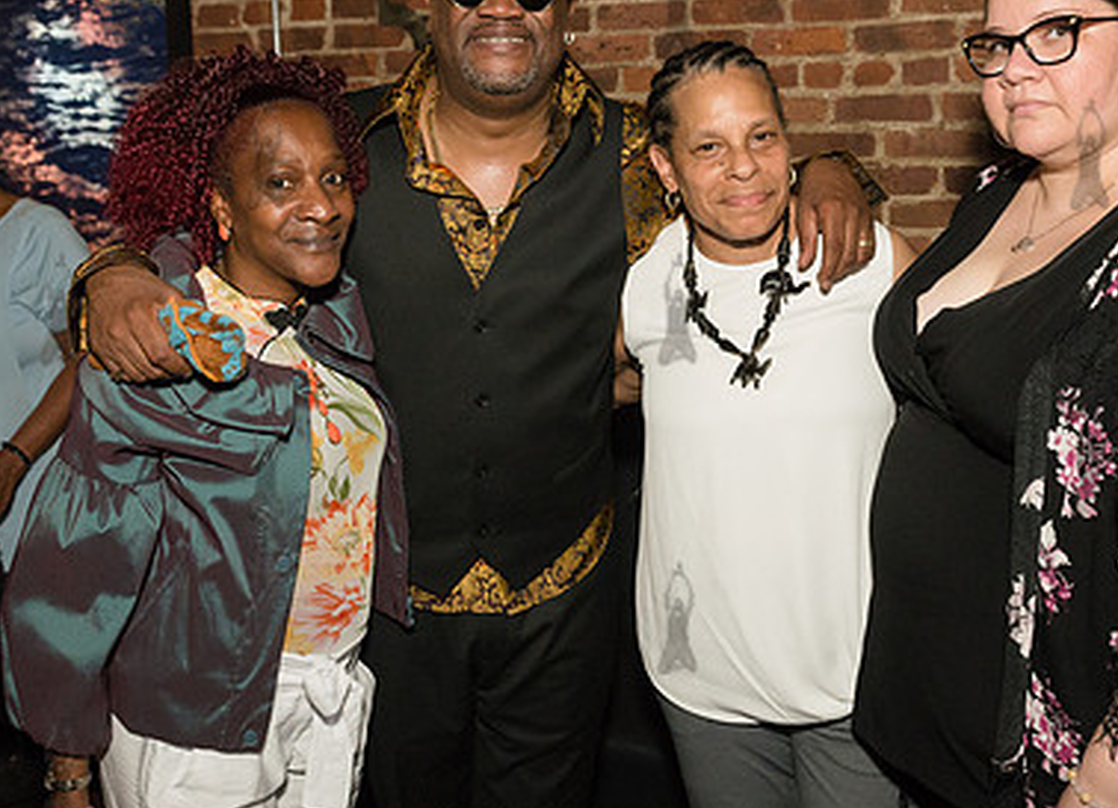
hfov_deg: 45.3
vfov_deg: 33.4
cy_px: 308
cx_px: 608
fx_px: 1339
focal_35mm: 42
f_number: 4.5
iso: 3200
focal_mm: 26
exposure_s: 1/320
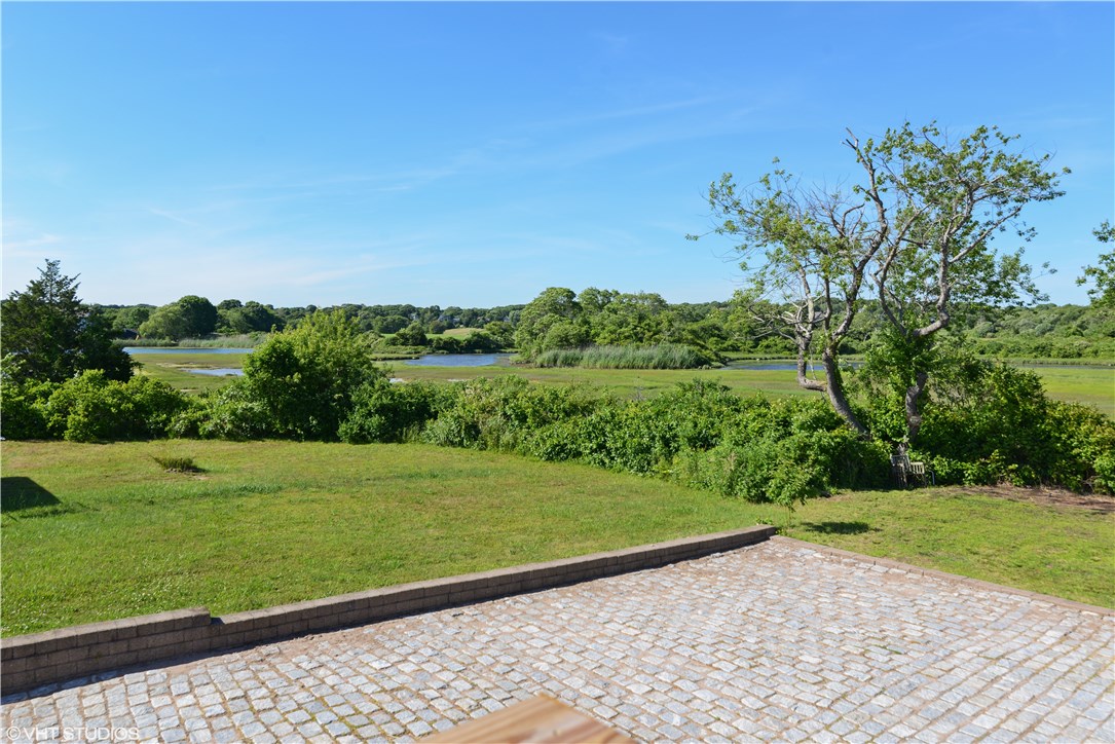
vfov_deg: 46.4
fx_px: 867
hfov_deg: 65.5
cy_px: 372
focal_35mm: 28
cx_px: 558
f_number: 8
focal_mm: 28
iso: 200
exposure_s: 1/500
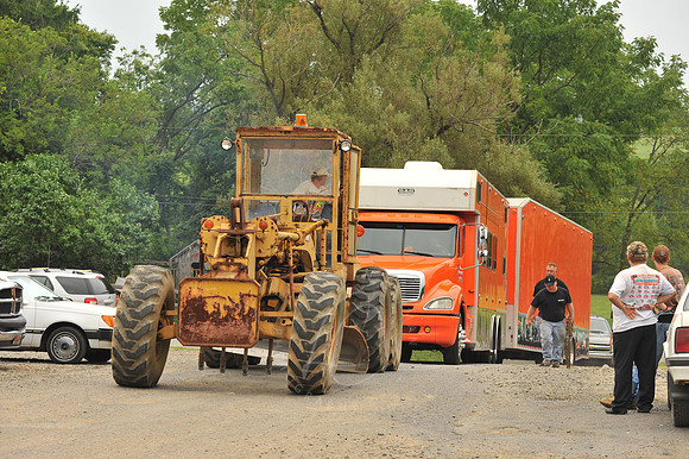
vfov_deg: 13.0
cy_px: 230
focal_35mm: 105
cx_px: 344
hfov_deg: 19.5
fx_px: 2008
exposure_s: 1/250
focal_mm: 105
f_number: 8
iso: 400
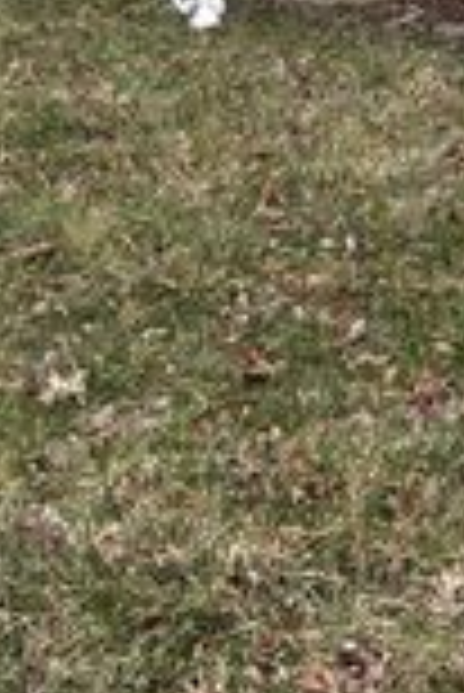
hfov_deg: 11.3
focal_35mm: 117
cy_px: -529
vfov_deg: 15.3
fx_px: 2257
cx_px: 667
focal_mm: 5.96
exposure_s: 1/1311
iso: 50
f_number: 1.6
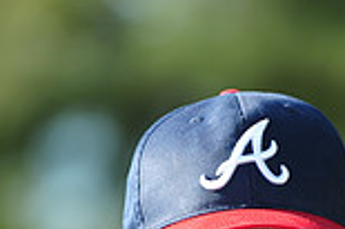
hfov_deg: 2.8
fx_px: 7170
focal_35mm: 749
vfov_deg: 1.8
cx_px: 236
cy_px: 409
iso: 200
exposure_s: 1/500
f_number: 4
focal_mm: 200
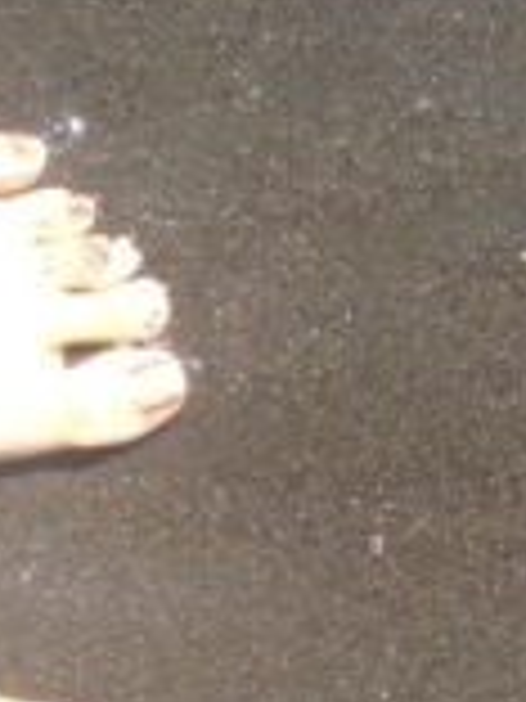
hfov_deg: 13.5
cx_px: 663
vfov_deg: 18.4
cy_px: 558
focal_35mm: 106
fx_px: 2148
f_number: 2.4
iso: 50
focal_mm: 4.12
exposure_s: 1/570
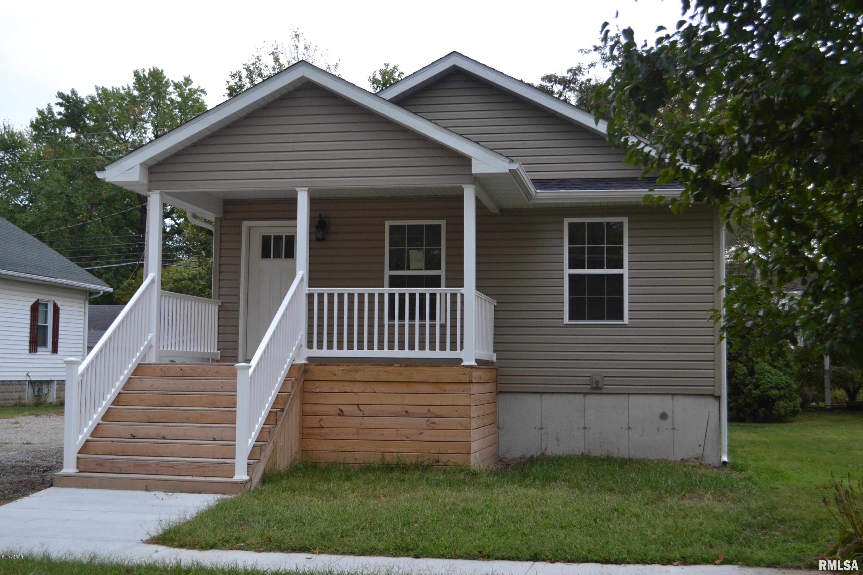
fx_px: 1079
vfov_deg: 29.9
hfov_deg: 43.6
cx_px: 432
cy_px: 288
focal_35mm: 45
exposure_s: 1/125
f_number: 5.6
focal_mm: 30
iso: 320
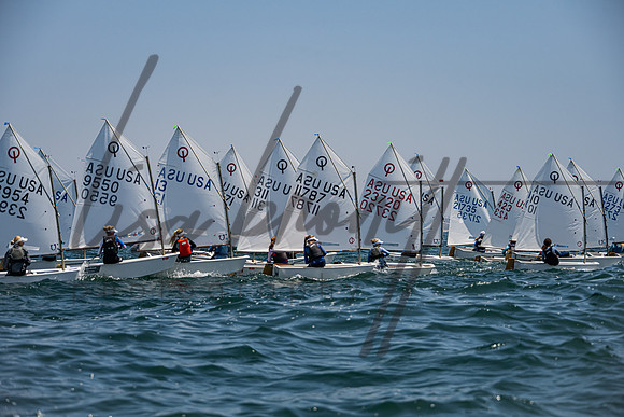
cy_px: 208
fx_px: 1647
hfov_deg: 21.5
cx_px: 312
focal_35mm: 95
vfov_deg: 14.4
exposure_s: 1/4000
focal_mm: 95
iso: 500
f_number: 6.3
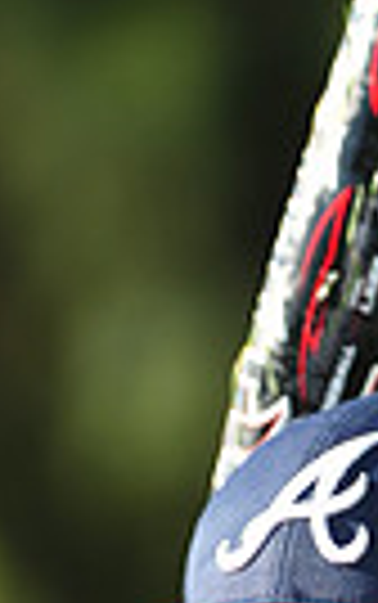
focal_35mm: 880
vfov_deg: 2.4
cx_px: 356
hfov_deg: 1.5
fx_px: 14474
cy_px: 1066
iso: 200
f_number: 4.5
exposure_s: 1/500
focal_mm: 200
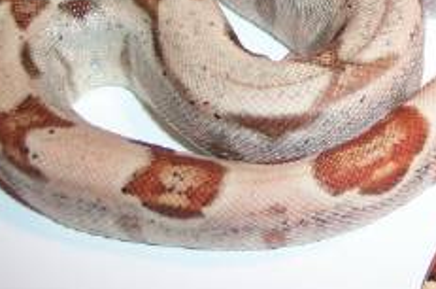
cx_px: 449
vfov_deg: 15.2
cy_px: 67
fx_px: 1076
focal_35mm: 89
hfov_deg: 22.0
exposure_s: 1/30
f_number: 2.8
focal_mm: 8
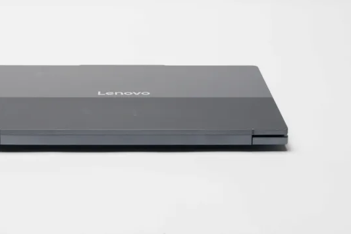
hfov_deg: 19.4
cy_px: 63
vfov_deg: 13.0
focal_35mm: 105
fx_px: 1023
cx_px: 123
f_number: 11
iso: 400
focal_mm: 70
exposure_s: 1/160
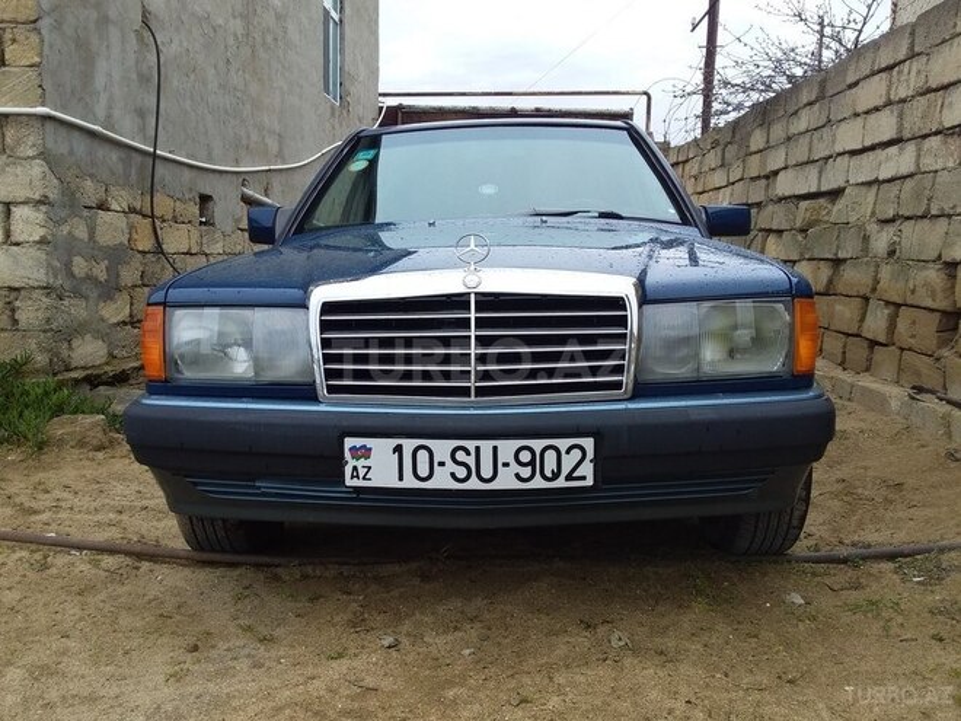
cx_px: 480
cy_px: 360
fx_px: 861
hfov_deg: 58.4
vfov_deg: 45.4
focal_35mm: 31
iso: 40
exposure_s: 1/194
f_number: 2.2
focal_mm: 3.3
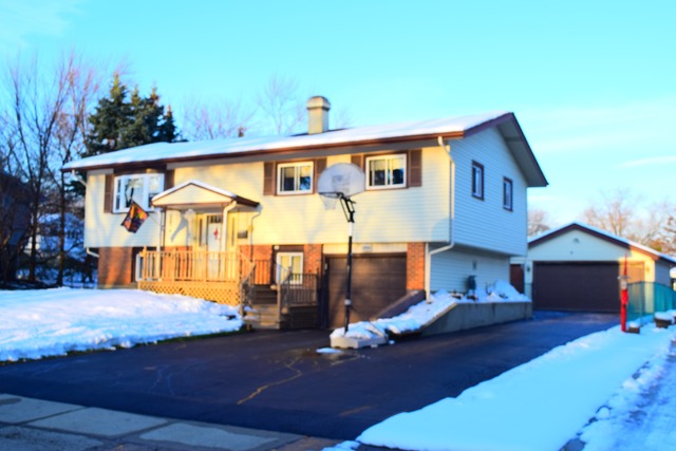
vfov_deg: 33.0
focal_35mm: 40
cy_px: 226
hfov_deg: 47.9
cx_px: 338
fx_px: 761
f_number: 8
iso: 220
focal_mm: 27
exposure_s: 1/250
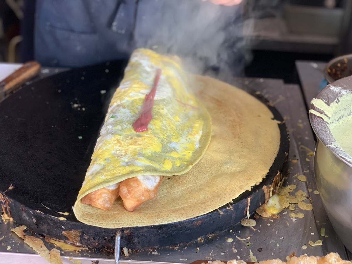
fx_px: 529
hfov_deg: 36.8
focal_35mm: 52
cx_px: 176
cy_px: 132
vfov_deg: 28.0
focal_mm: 6
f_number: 2.4
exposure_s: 1/50
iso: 100
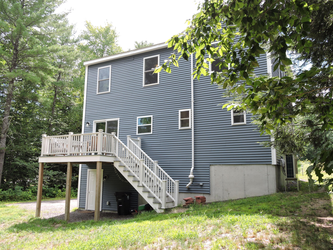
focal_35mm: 30
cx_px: 166
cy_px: 125
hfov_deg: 60.0
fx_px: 289
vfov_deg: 46.8
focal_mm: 5.4
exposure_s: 1/250
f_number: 3.5
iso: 100
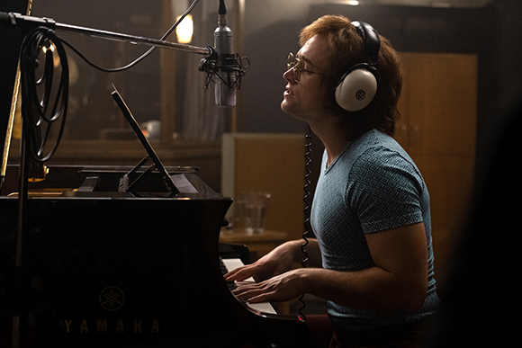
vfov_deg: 16.3
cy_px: 174
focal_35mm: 84
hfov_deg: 24.2
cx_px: 261
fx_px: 1218
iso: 3200
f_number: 3.2
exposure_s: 1/125
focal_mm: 56.3
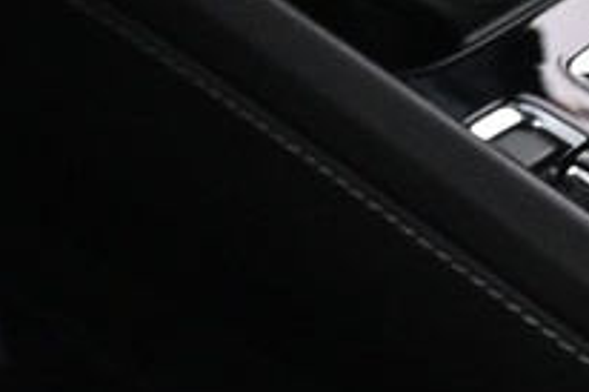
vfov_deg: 5.5
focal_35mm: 230
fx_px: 3759
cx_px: -869
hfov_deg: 8.2
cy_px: -838
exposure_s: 1/20
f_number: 3.8
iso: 1600
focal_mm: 19.5
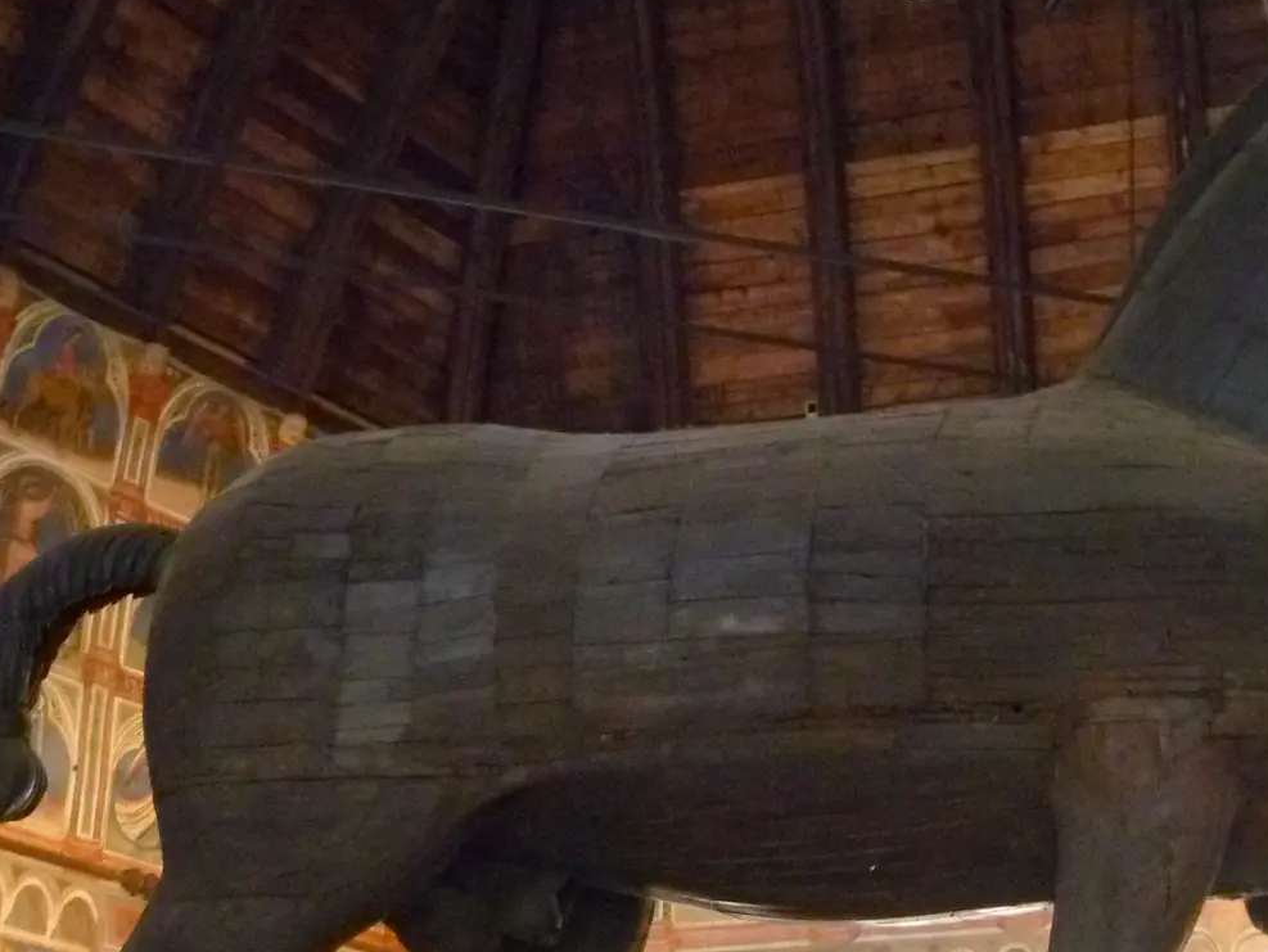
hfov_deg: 27.4
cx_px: 935
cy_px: 705
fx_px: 2565
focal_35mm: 70
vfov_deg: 20.9
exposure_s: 1/8
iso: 800
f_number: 3.6
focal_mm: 6.5
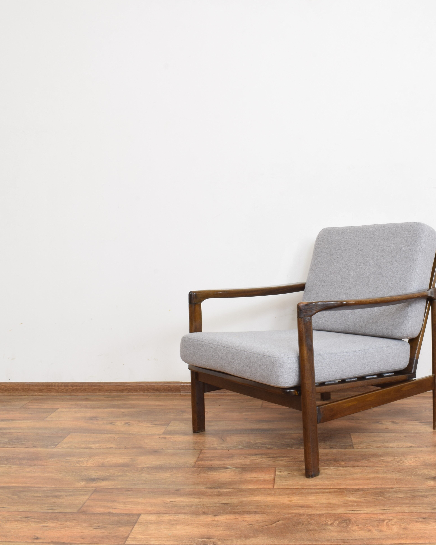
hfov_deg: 37.7
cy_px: 274
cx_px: 304
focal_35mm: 39
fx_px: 629
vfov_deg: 46.8
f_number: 22
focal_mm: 18
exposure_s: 4
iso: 100
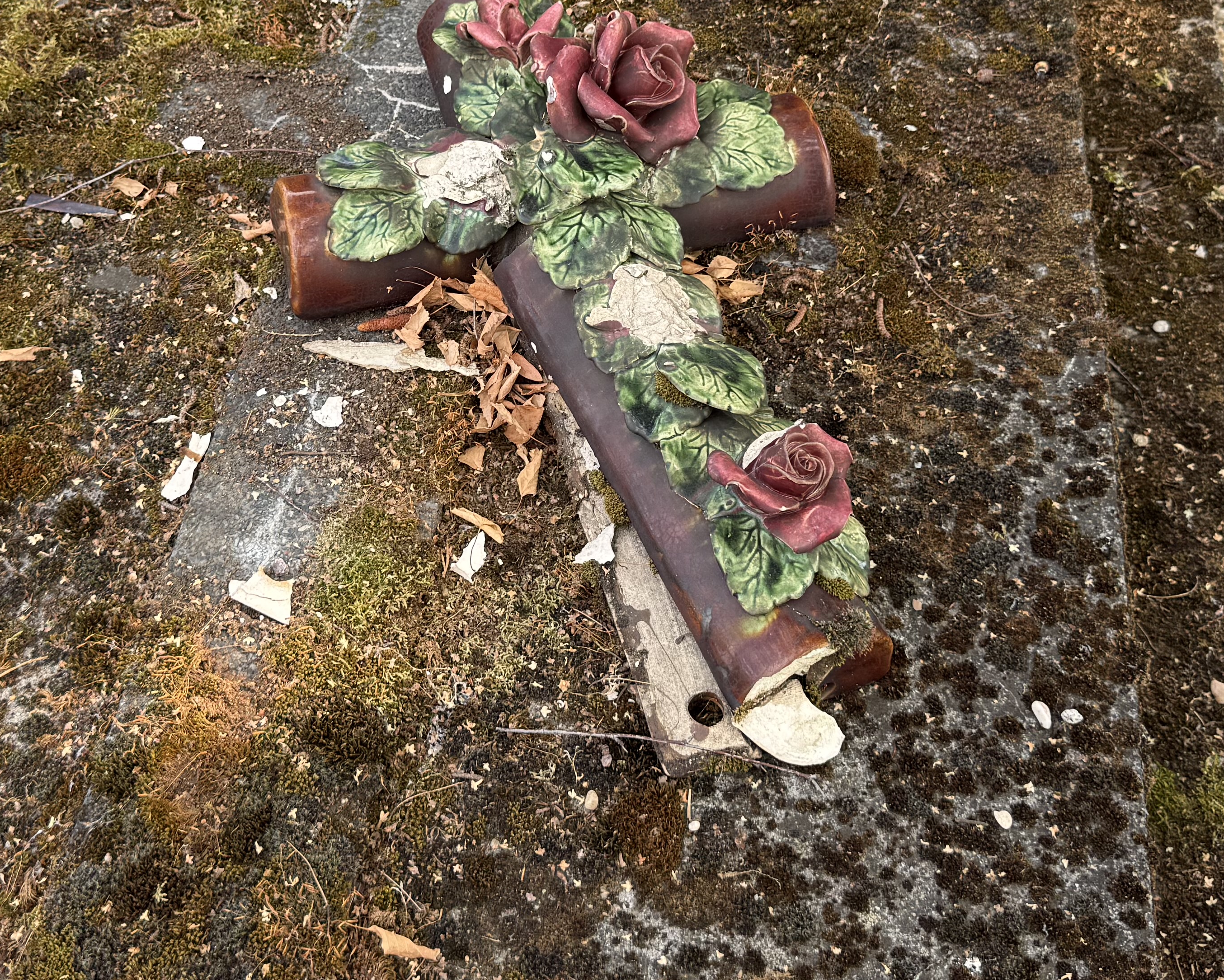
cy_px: 211
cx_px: 516
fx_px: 1775
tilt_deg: -44.9
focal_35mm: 49
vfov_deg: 30.2
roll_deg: -0.8
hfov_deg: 38.0
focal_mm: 6.76
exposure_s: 1/430
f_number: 1.78
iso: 80
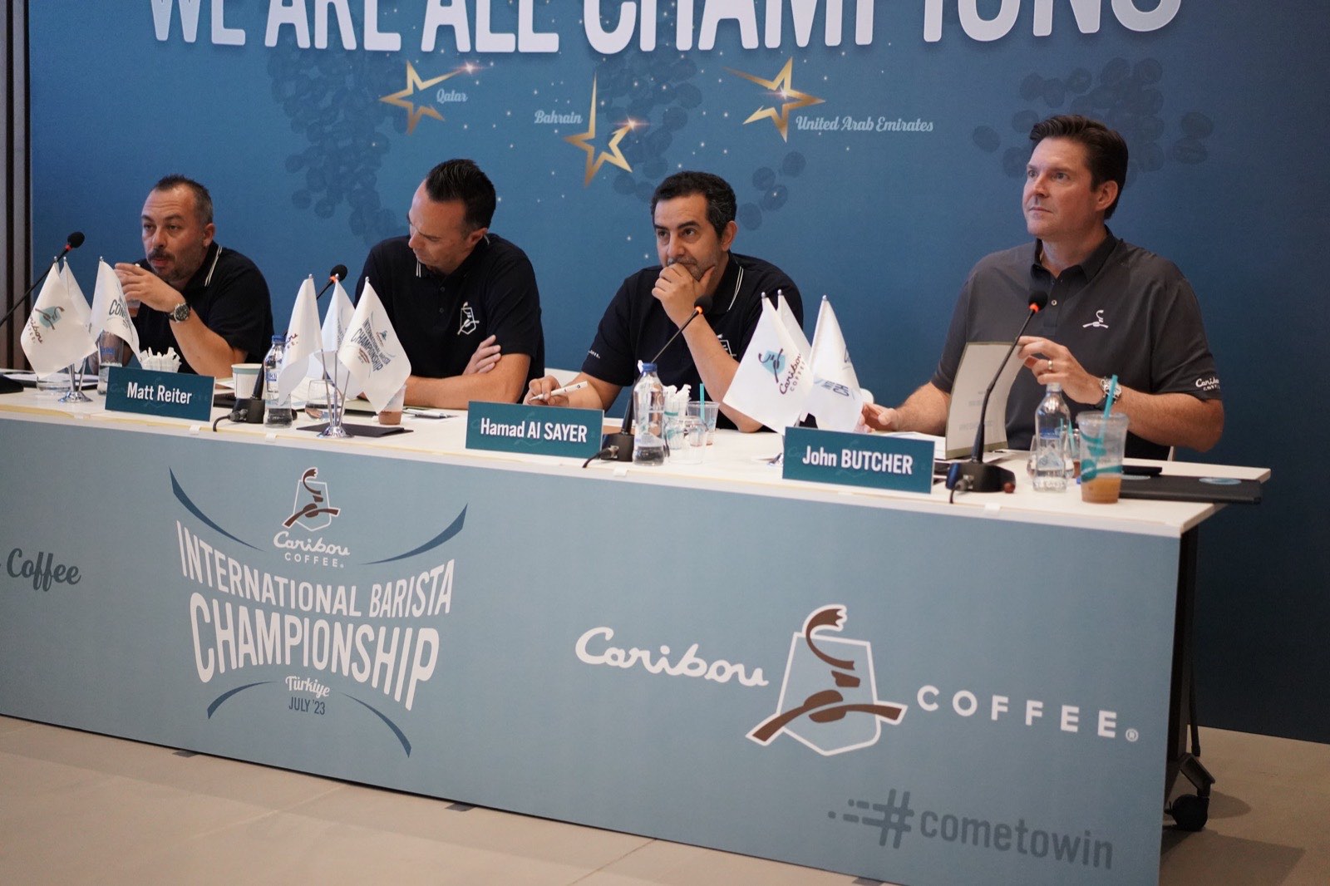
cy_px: 443
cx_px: 665
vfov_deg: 24.6
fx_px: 2031
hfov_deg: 36.3
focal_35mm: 55
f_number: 1.8
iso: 8000
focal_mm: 55
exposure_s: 1/2500
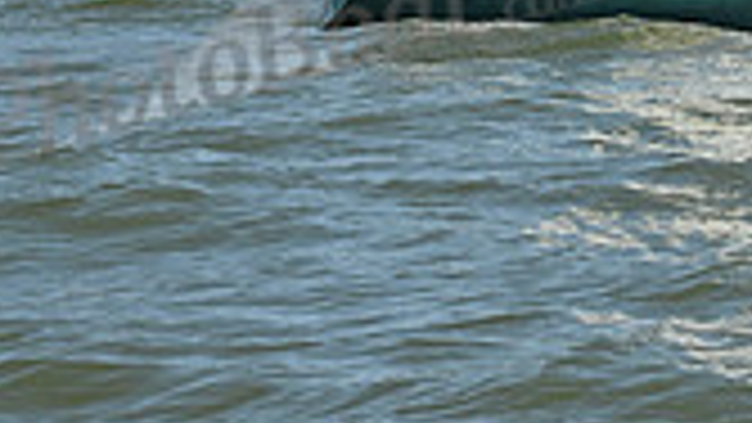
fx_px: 5963
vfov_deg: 4.0
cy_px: -702
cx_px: 835
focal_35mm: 299
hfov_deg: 7.2
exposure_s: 1/1600
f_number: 9
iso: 320
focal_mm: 82
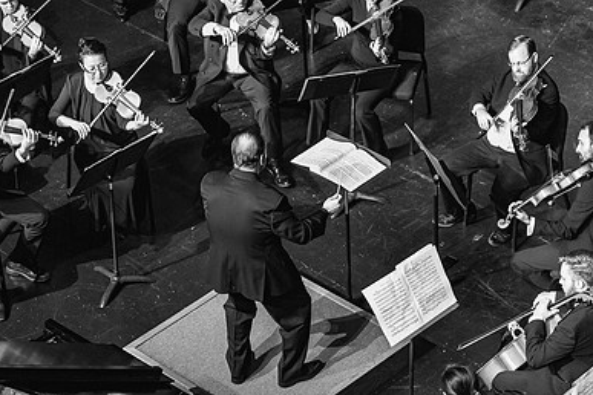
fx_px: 2471
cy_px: 235
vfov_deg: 9.1
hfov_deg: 13.7
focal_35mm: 150
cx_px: 374
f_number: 4
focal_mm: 100
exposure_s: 1/200
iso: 5000
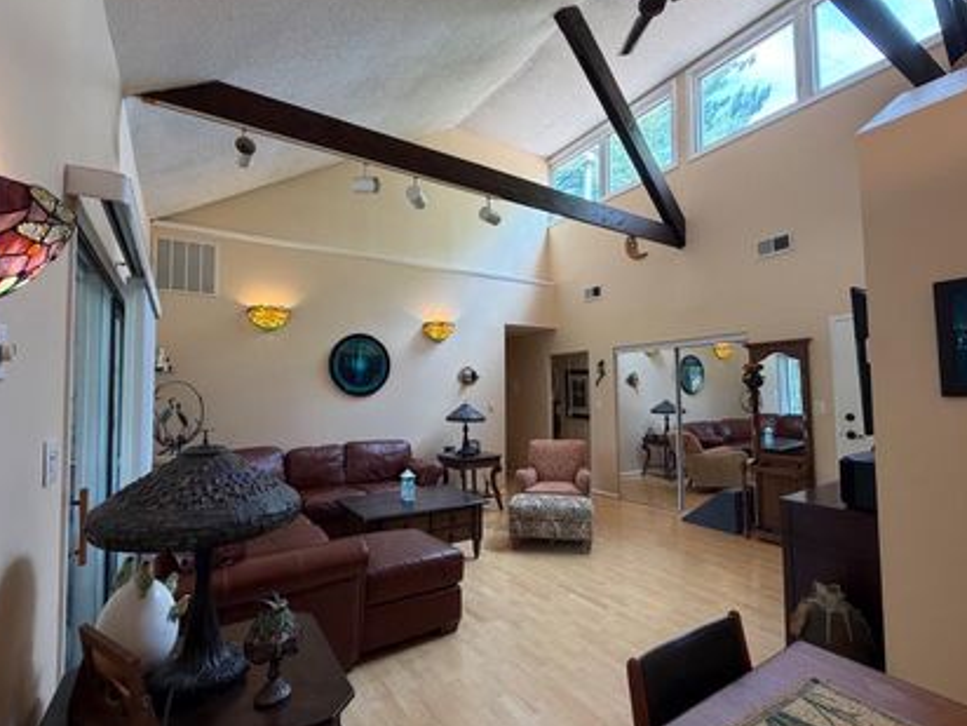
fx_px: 475
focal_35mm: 17
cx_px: 484
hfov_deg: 91.0
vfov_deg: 74.7
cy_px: 368
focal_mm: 2.22
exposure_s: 1/120
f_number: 2.2
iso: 250
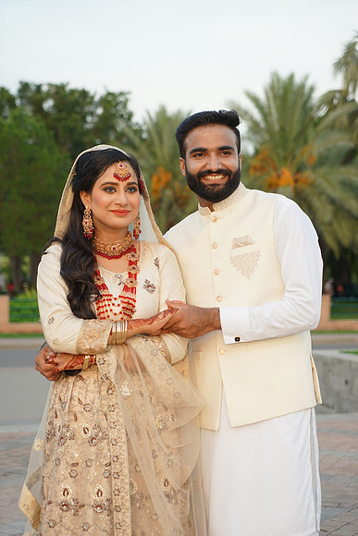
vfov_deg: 28.8
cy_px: 268
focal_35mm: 70
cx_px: 179
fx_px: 1043
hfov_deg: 19.5
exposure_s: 1/200
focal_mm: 70
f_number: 4
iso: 400
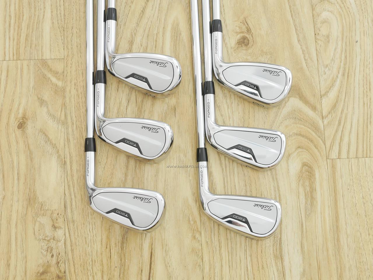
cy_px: 140
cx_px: 186
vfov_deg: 29.1
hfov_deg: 38.2
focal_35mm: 50
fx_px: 539
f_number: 4.5
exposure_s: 1/50
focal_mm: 25
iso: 1600
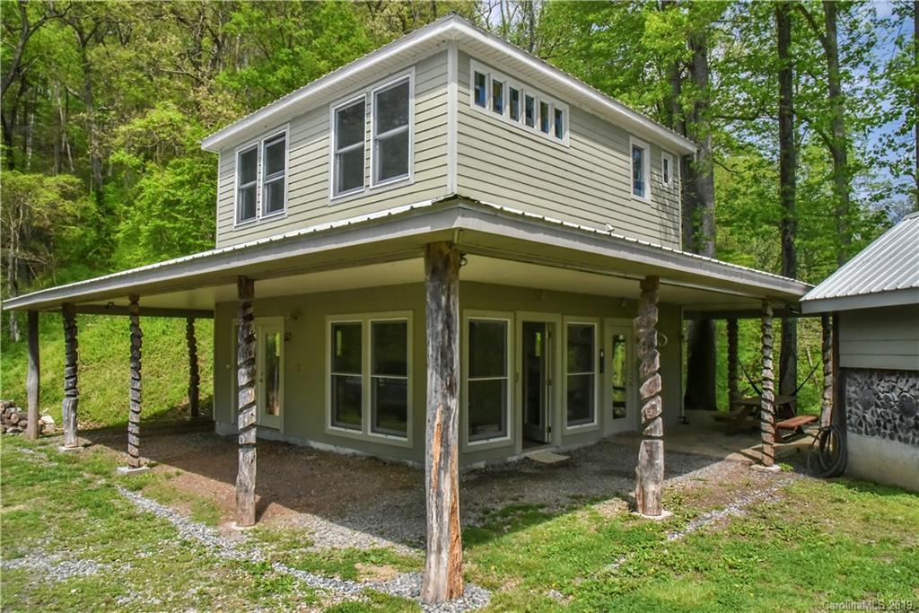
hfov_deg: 73.7
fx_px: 613
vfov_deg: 53.1
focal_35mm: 24
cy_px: 306
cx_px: 460
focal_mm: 24
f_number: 22
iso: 4000
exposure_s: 1/500
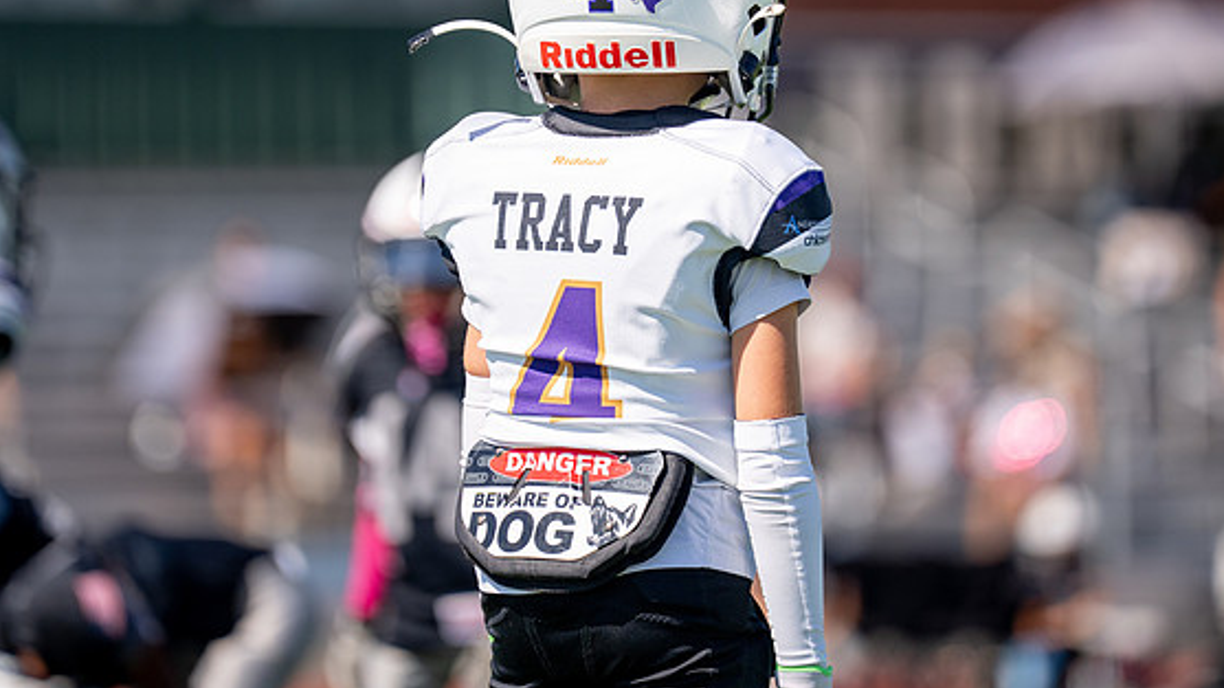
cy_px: 151
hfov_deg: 6.7
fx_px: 10383
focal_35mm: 320
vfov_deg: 3.8
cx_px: 612
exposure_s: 1/5000
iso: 200
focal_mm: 200
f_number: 2.8
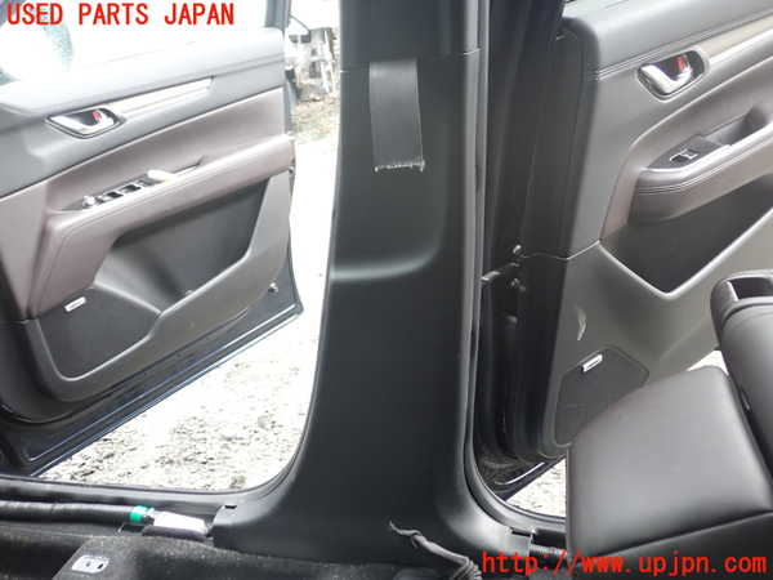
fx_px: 670
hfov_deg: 60.0
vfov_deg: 46.8
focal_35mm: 30
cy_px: 290
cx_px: 386
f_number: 2.3
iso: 200
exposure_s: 1/40
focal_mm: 5.4
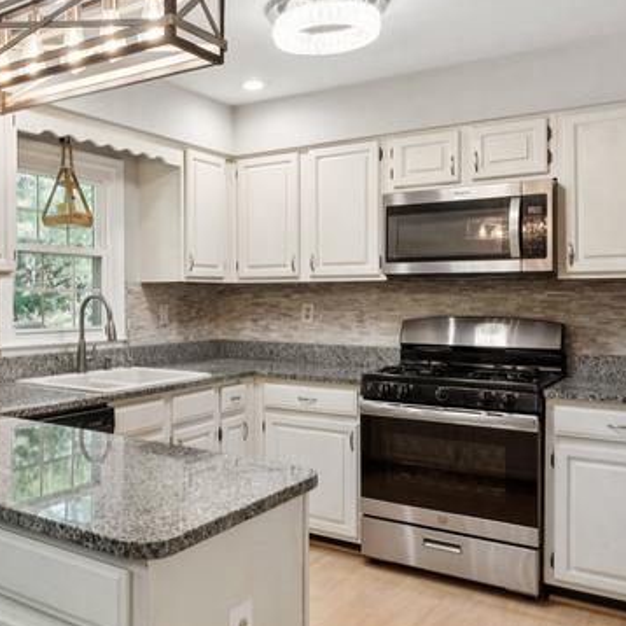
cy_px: 296
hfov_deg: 45.7
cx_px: 114
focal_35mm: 34
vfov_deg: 48.4
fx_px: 696
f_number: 8
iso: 200
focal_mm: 14
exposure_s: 1/8
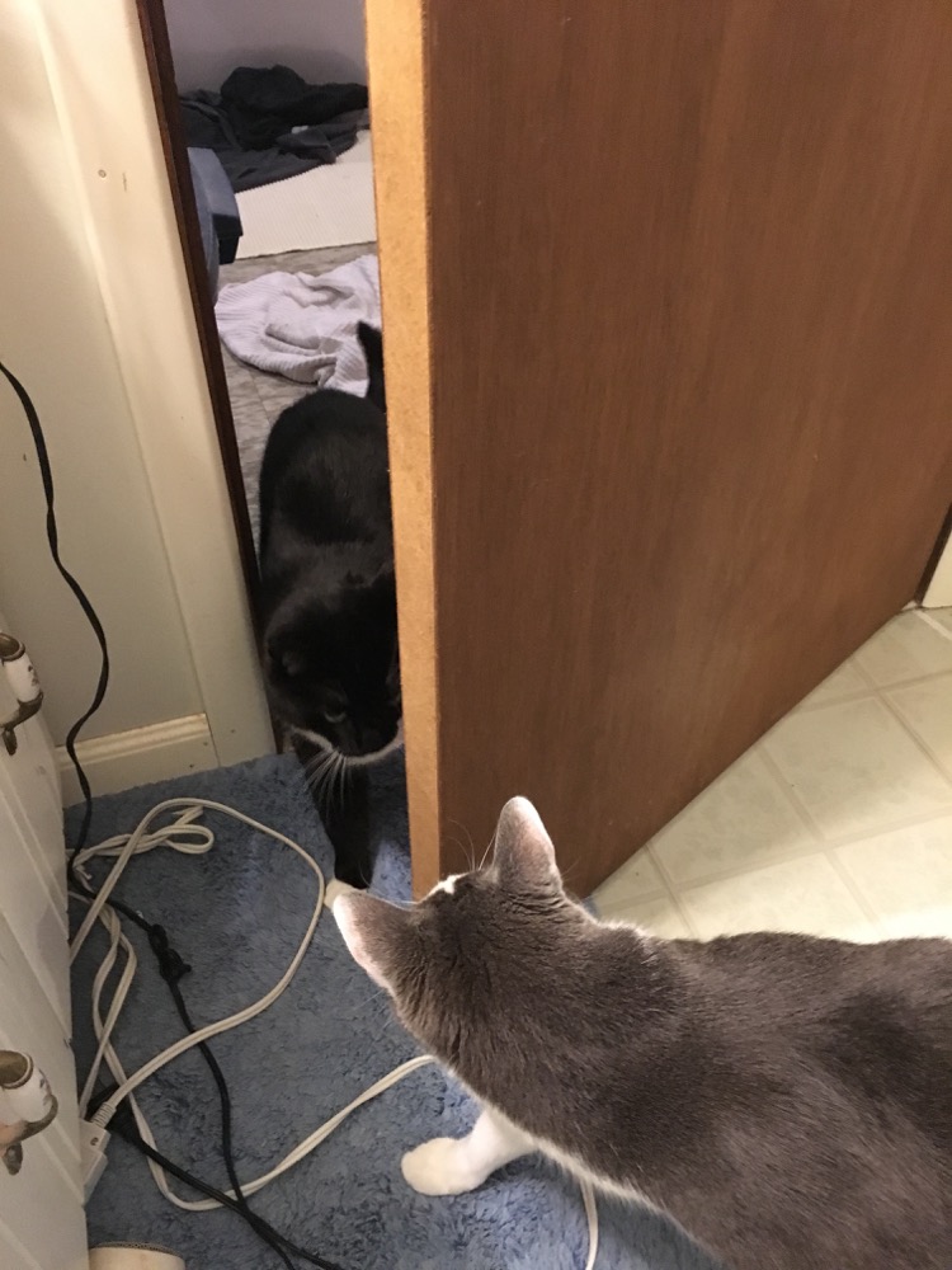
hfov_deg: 48.2
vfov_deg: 61.7
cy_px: 635
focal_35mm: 29
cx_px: 476
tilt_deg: -44.4
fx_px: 1063
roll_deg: -1.5
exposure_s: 1/15
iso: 320
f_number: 2.2
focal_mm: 4.15
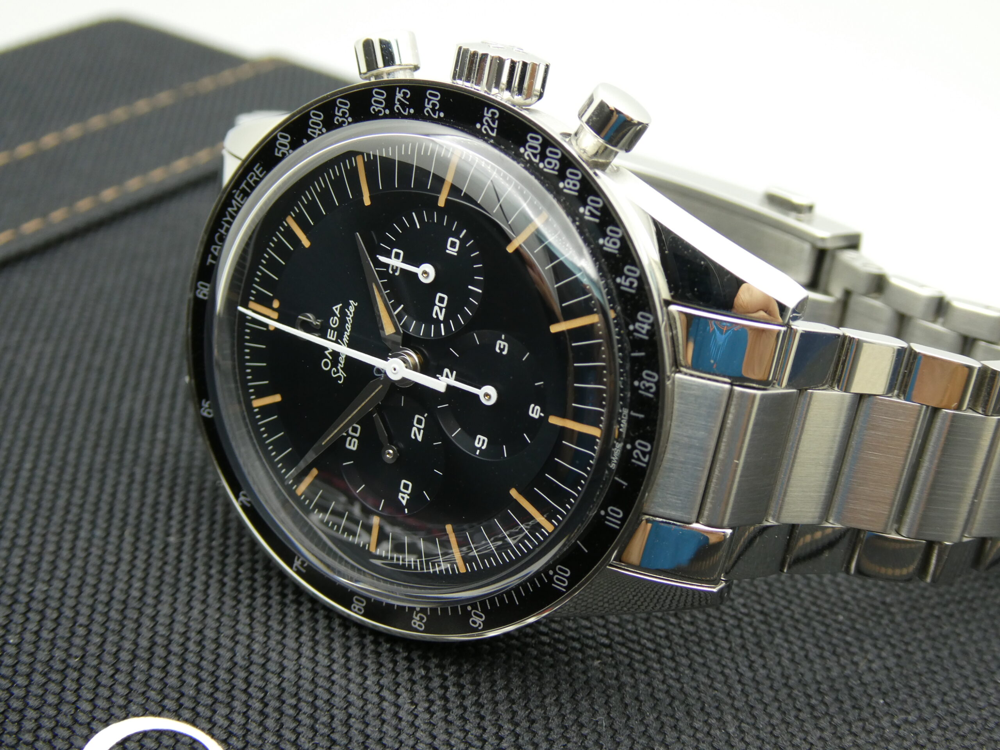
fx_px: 1560
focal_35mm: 54
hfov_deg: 35.5
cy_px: 375
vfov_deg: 27.0
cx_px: 500
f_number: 4.1
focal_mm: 9.6
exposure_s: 1/80
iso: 160
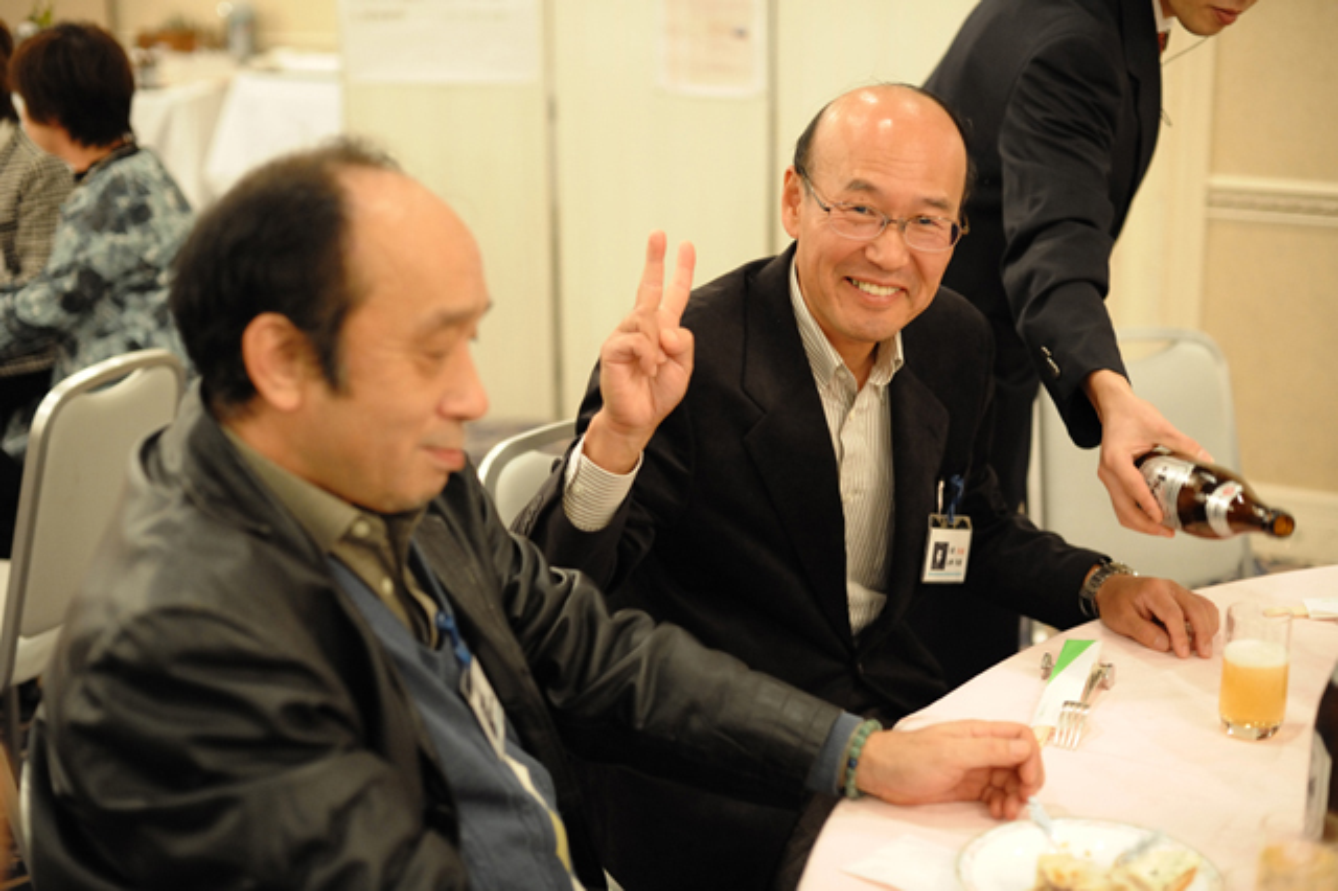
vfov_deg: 27.0
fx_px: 1857
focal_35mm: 50
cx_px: 669
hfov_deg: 39.6
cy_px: 446
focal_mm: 50
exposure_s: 1/100
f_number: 2.8
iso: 2500
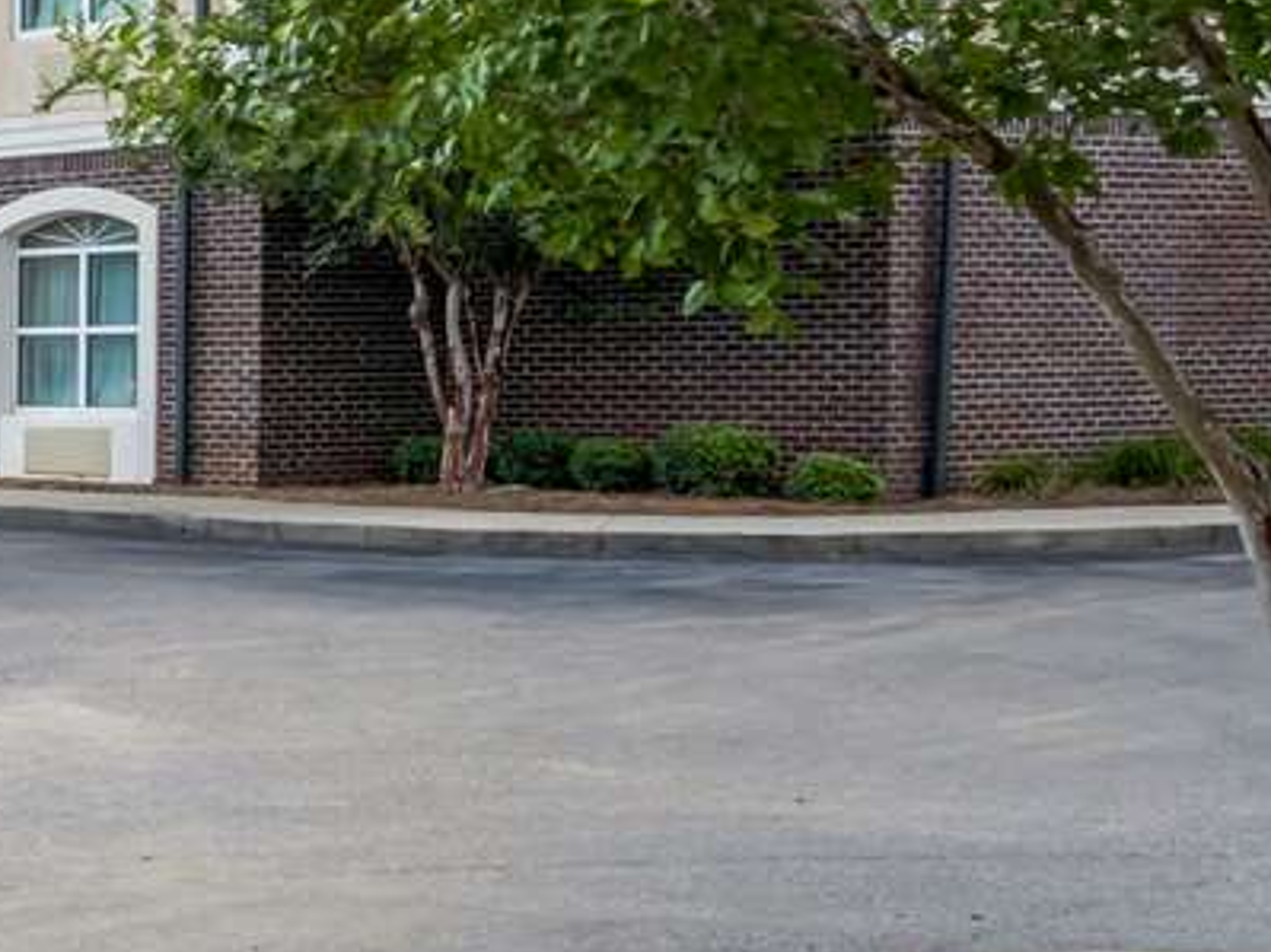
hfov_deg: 22.3
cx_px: -820
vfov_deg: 19.9
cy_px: -428
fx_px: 2386
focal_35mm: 65
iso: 400
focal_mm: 18
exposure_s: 1/320
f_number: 10
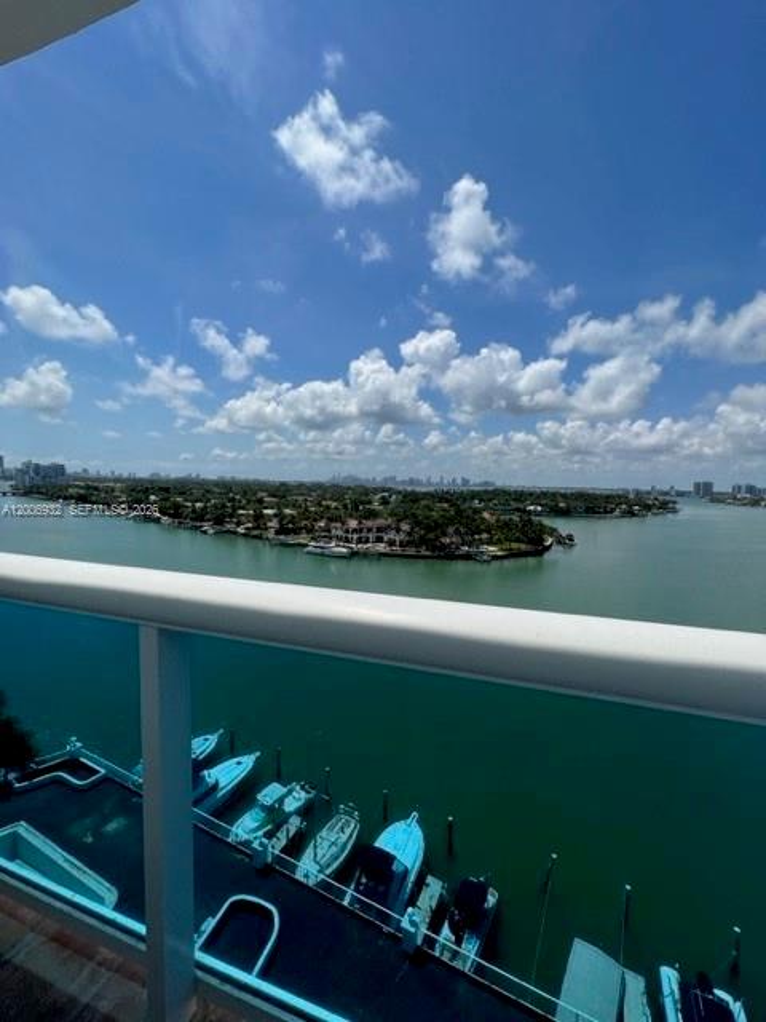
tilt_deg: -4.8
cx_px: 383
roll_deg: -2.1
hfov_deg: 89.9
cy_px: 511
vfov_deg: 106.2
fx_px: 384
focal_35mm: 13
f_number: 1.8
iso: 40
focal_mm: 1.57
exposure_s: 1/4065
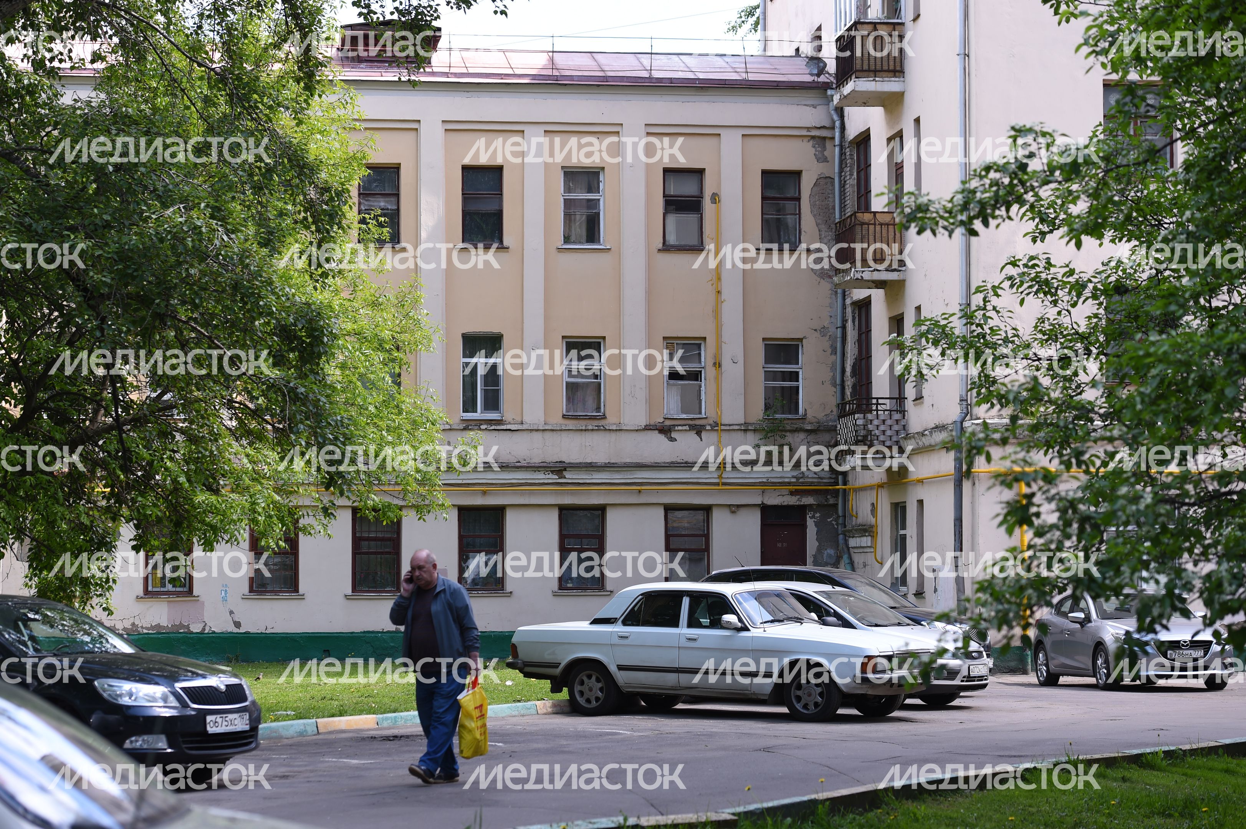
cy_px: 414
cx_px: 623
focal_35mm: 80
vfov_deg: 17.0
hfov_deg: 25.4
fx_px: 2767
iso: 160
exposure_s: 1/400
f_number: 4
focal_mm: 80
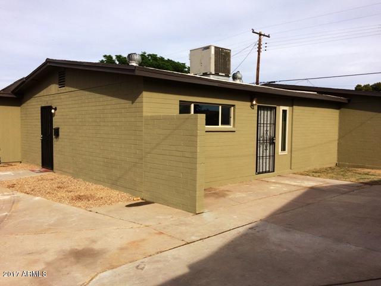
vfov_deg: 48.2
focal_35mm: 29
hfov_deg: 61.7
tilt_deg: -1.4
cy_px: 143
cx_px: 190
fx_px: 319
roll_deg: -0.5
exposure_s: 1/2740
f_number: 2.2
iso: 32
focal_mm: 4.15
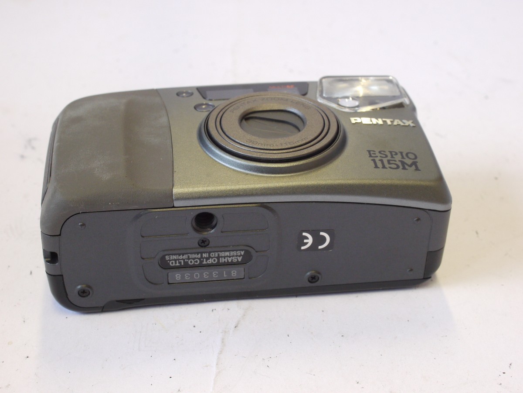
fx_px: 907
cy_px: 196
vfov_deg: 24.4
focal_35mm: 60
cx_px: 262
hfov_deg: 32.2
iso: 800
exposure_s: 1/50
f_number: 9
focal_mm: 30
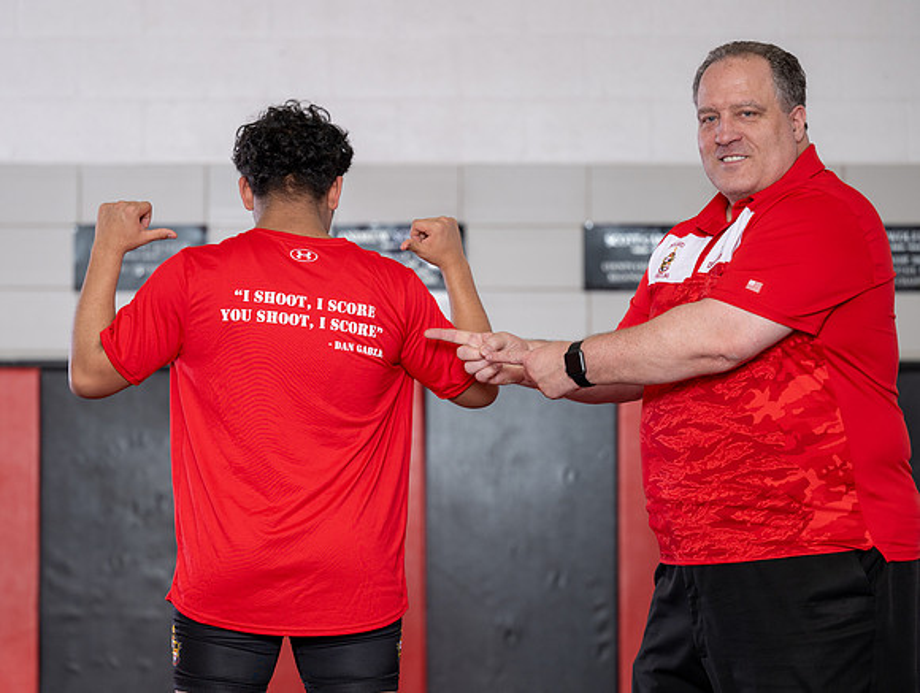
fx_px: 3311
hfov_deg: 15.8
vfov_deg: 11.9
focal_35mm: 124
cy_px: 385
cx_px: 349
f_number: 2.8
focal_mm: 99
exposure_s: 1/160
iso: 125
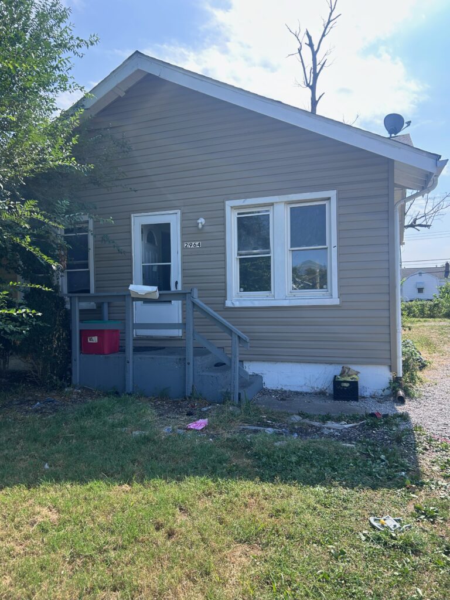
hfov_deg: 53.1
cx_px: 225
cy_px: 300
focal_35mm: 26
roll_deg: +1.5
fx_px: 451
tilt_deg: +2.7
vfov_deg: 67.3
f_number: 1.5
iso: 50
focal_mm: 5.7
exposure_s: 1/1698
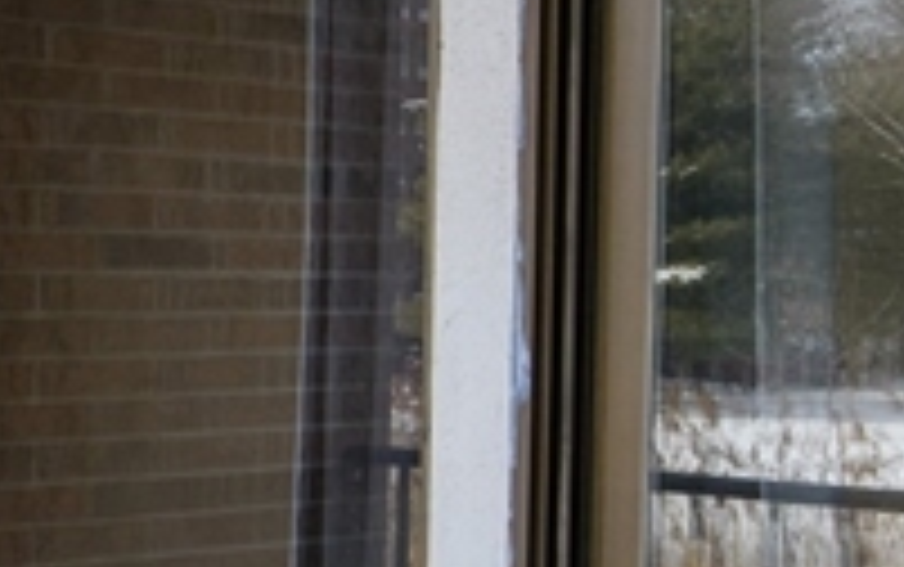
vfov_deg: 15.5
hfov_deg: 23.4
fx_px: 2047
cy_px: 538
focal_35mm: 83
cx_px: -94
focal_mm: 16
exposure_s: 1/200
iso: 800
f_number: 9
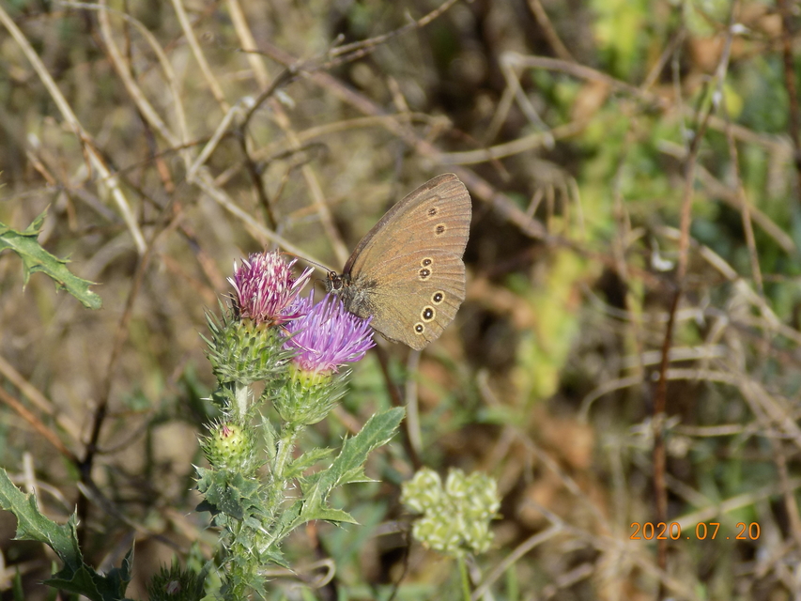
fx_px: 5439
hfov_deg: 8.4
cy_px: 300
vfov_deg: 6.3
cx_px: 400
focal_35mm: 235
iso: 80
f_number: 5.6
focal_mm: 41.8
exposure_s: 1/320
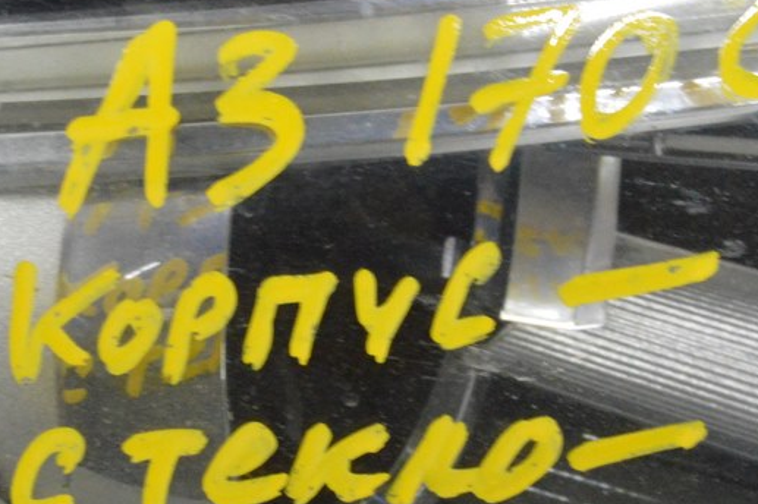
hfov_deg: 21.5
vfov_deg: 14.4
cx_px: 346
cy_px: 266
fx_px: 1999
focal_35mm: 95
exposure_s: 1/15
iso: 6400
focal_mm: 32
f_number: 20
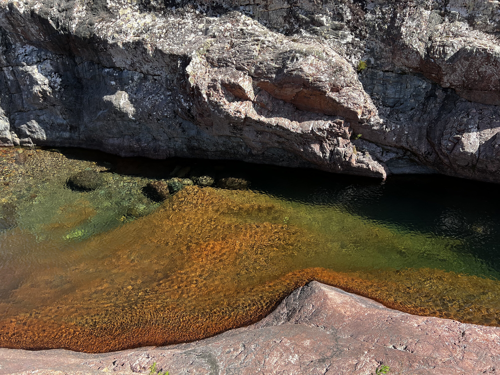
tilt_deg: -30.2
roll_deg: +1.6
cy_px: 188
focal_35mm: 26
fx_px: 376
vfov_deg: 53.1
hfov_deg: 67.3
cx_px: 250
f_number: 1.5
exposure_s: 1/949
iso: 50
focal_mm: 5.7
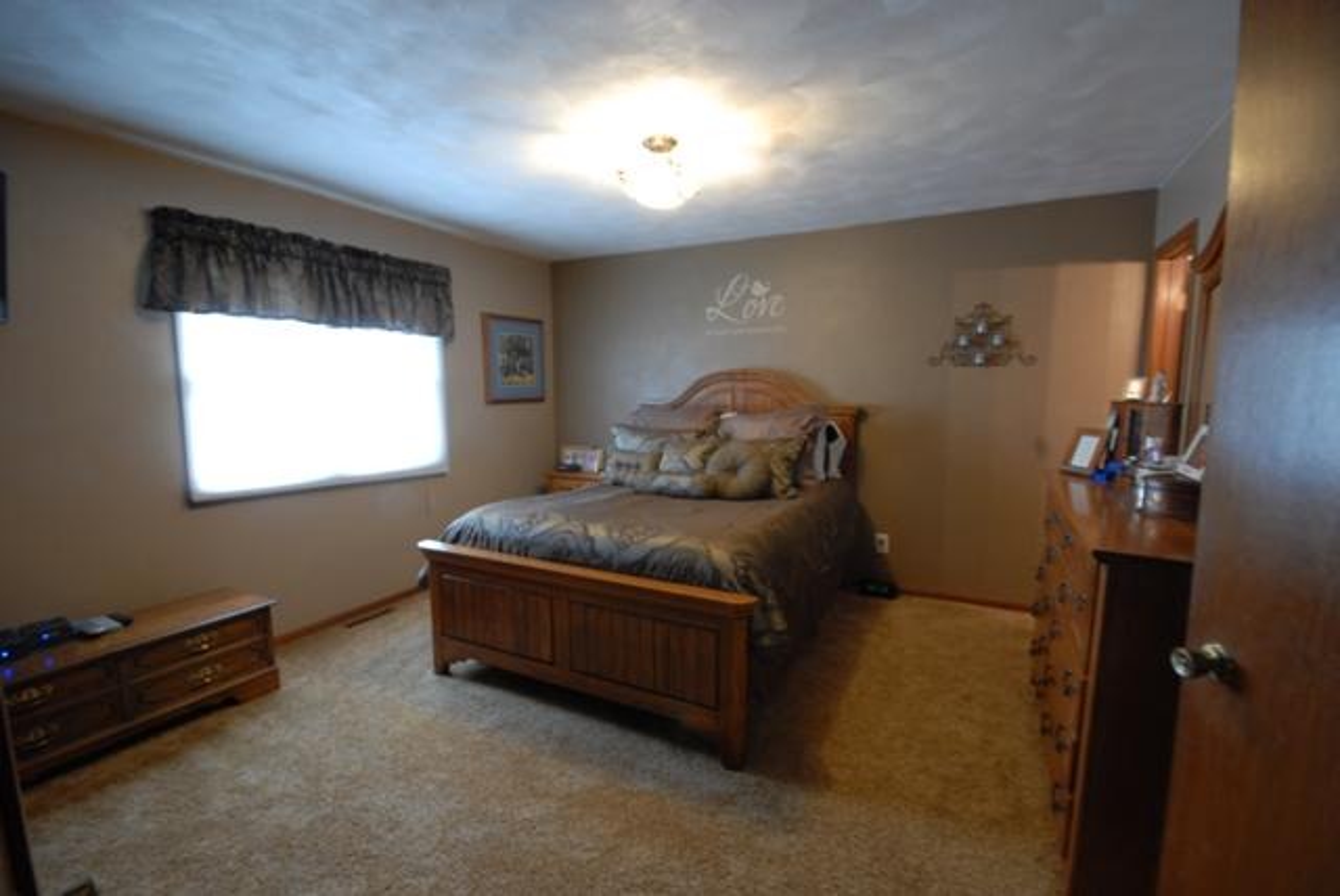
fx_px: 559
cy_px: 448
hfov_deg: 100.3
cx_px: 670
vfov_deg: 77.4
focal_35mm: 15
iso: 400
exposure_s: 1/2
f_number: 10
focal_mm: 10
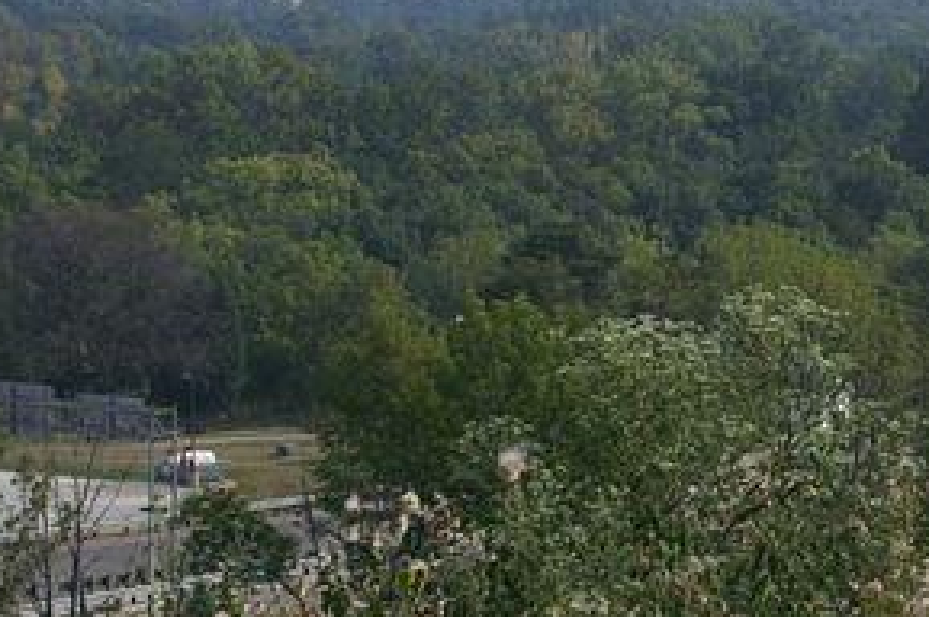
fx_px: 4279
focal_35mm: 166
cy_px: -3
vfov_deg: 8.2
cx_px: 720
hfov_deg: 12.3
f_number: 13
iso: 100
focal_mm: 50
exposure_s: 1/200
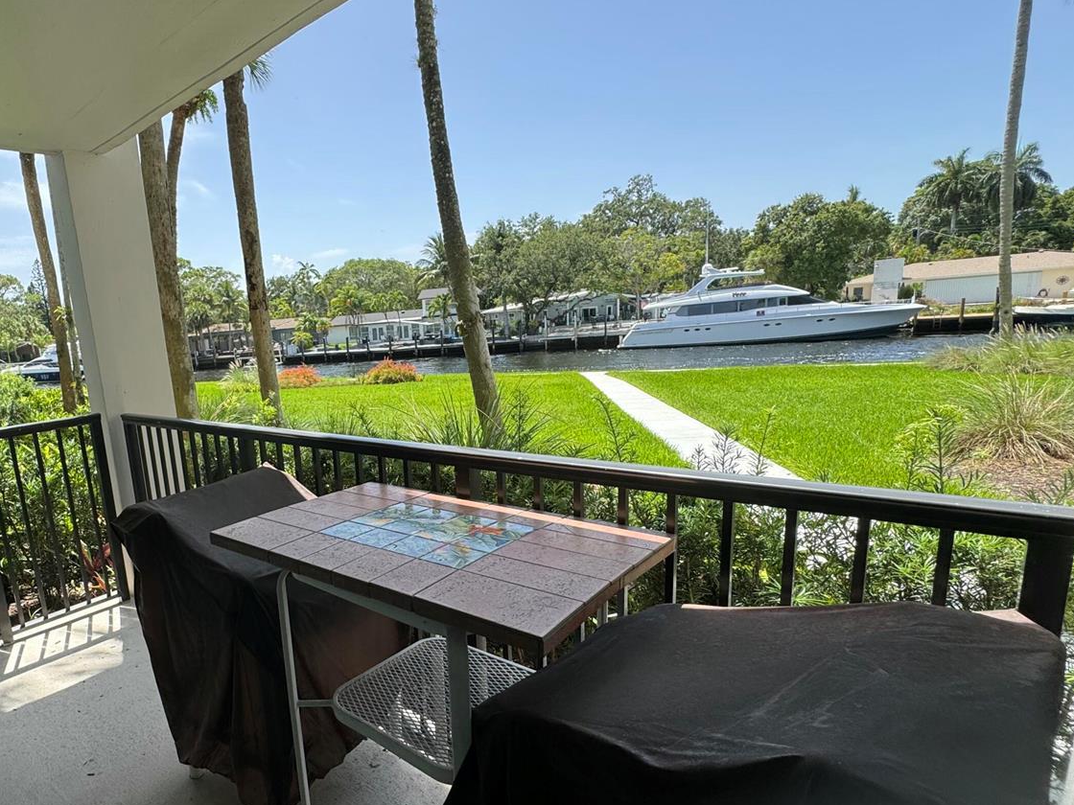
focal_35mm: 20
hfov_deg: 79.3
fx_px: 621
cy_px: 450
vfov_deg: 65.8
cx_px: 367
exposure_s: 1/636
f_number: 2.2
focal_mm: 2.22
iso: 50
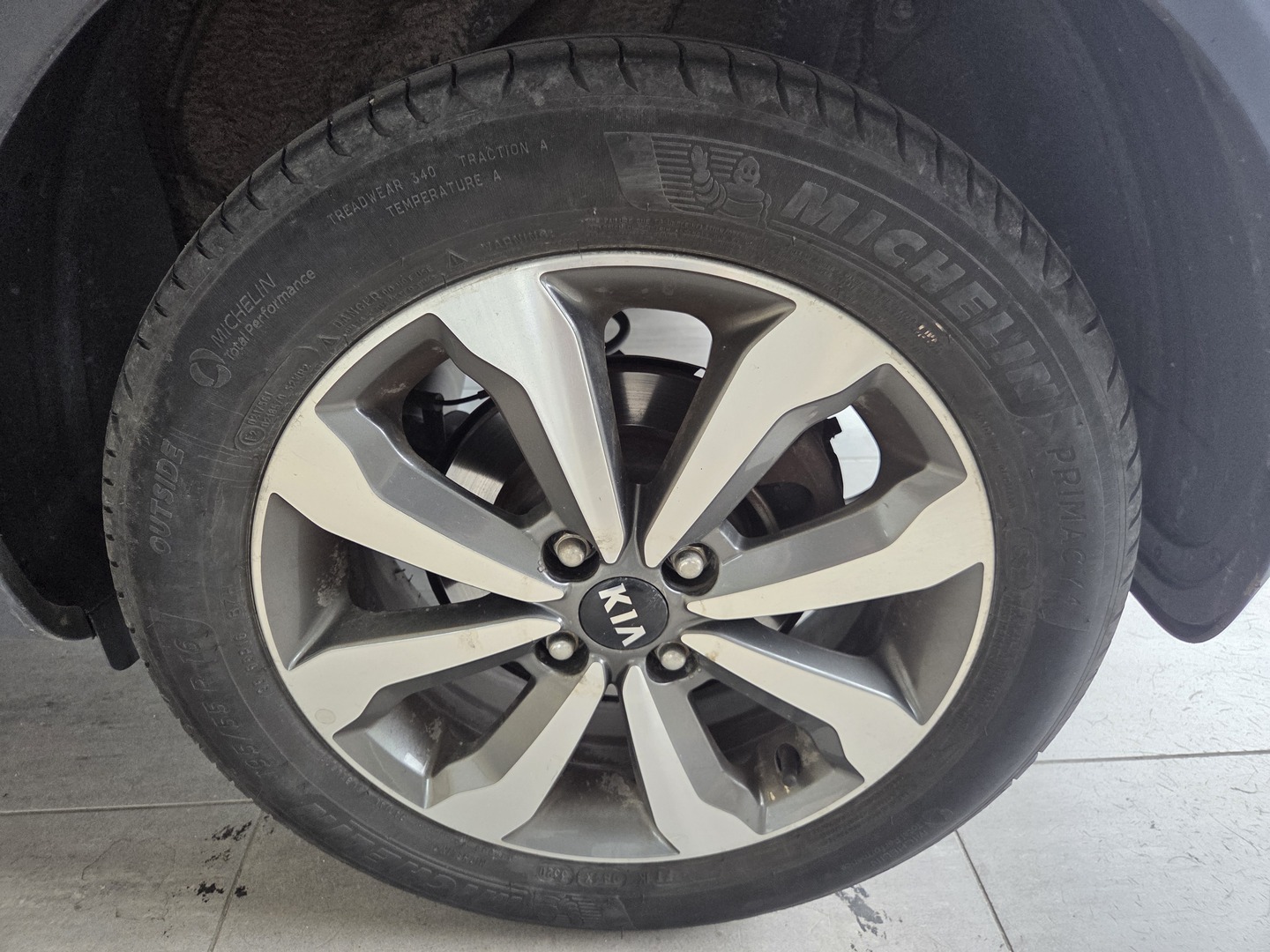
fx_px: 844
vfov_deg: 58.9
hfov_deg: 73.9
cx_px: 635
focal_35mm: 23
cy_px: 476
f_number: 1.8
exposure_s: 1/100
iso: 160
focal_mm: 5.4
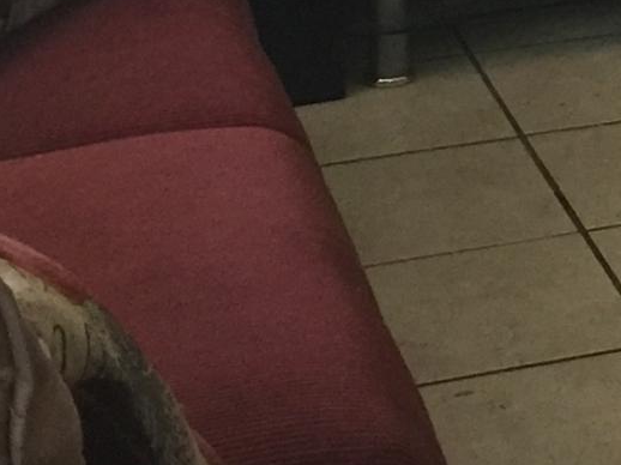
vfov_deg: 8.2
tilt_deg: -9.0
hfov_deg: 11.4
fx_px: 3012
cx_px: 894
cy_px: -573
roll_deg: +0.2
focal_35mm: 168
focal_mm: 4.15
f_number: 2.2
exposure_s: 1/15
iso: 125
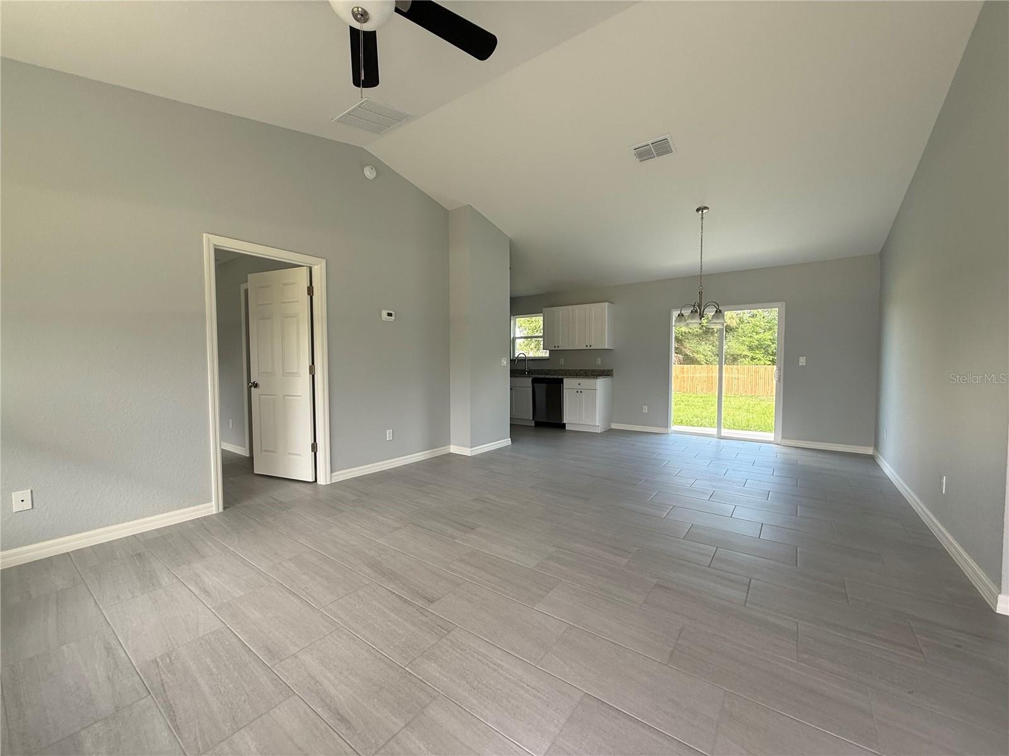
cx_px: 504
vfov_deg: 85.7
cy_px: 378
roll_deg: -0.2
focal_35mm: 14
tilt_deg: -2.0
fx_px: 408
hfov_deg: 102.1
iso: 80
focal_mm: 2.22
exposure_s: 1/99
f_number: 2.2
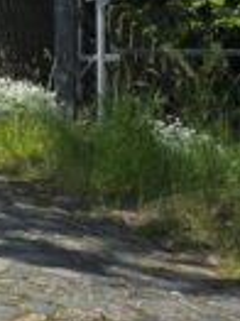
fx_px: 1667
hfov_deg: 7.1
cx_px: -563
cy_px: 71
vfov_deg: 11.0
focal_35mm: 180
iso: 80
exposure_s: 1/5447
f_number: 1.7
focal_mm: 6.3
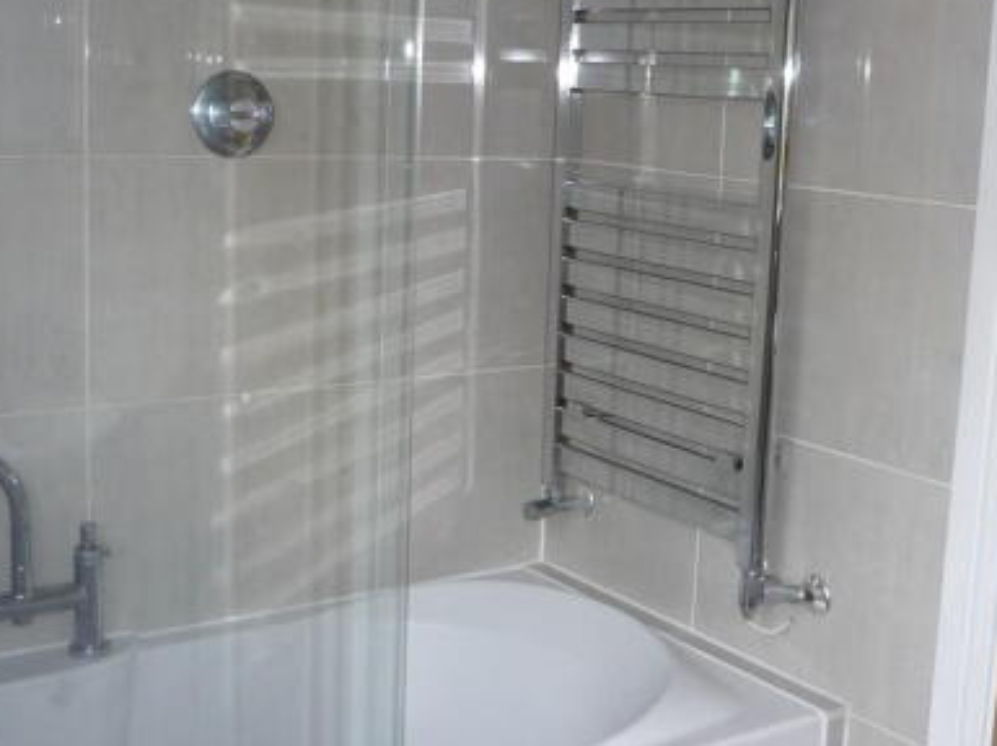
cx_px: 571
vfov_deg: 29.0
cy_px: 320
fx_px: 1439
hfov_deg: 38.1
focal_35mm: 50
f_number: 2.8
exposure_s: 1/30
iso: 100
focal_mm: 5.5
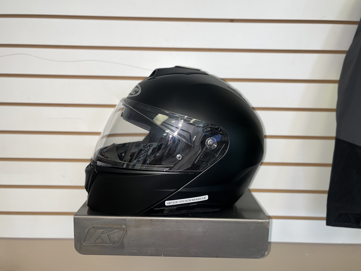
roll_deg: -0.5
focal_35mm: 29
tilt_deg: -8.5
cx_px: 179
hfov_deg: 61.7
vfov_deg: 48.2
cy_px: 137
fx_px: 302
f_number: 1.6
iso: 40
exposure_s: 1/60
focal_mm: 5.1
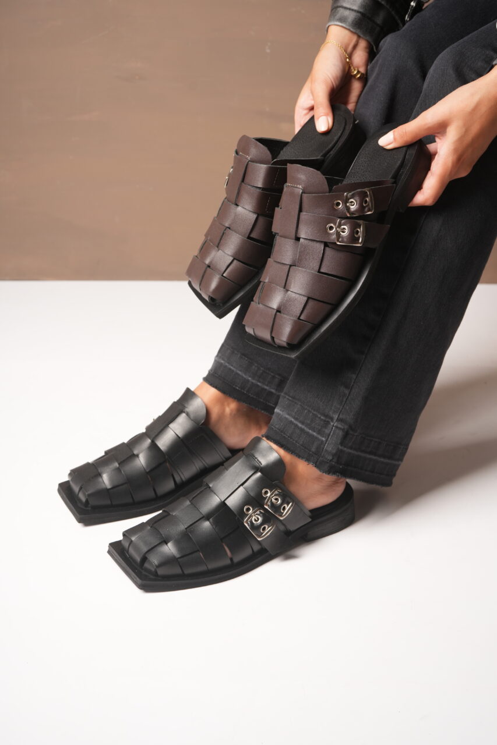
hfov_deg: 27.0
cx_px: 248
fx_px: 1036
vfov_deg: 39.6
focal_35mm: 50
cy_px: 372
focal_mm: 50
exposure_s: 1/125
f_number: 7.1
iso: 400
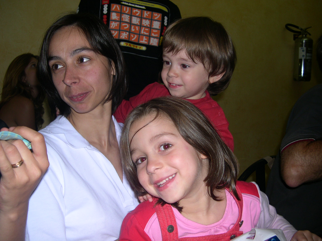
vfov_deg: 37.7
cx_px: 161
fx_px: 353
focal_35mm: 38
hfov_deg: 49.0
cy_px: 120
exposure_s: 1/60
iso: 100
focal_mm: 8
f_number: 2.8
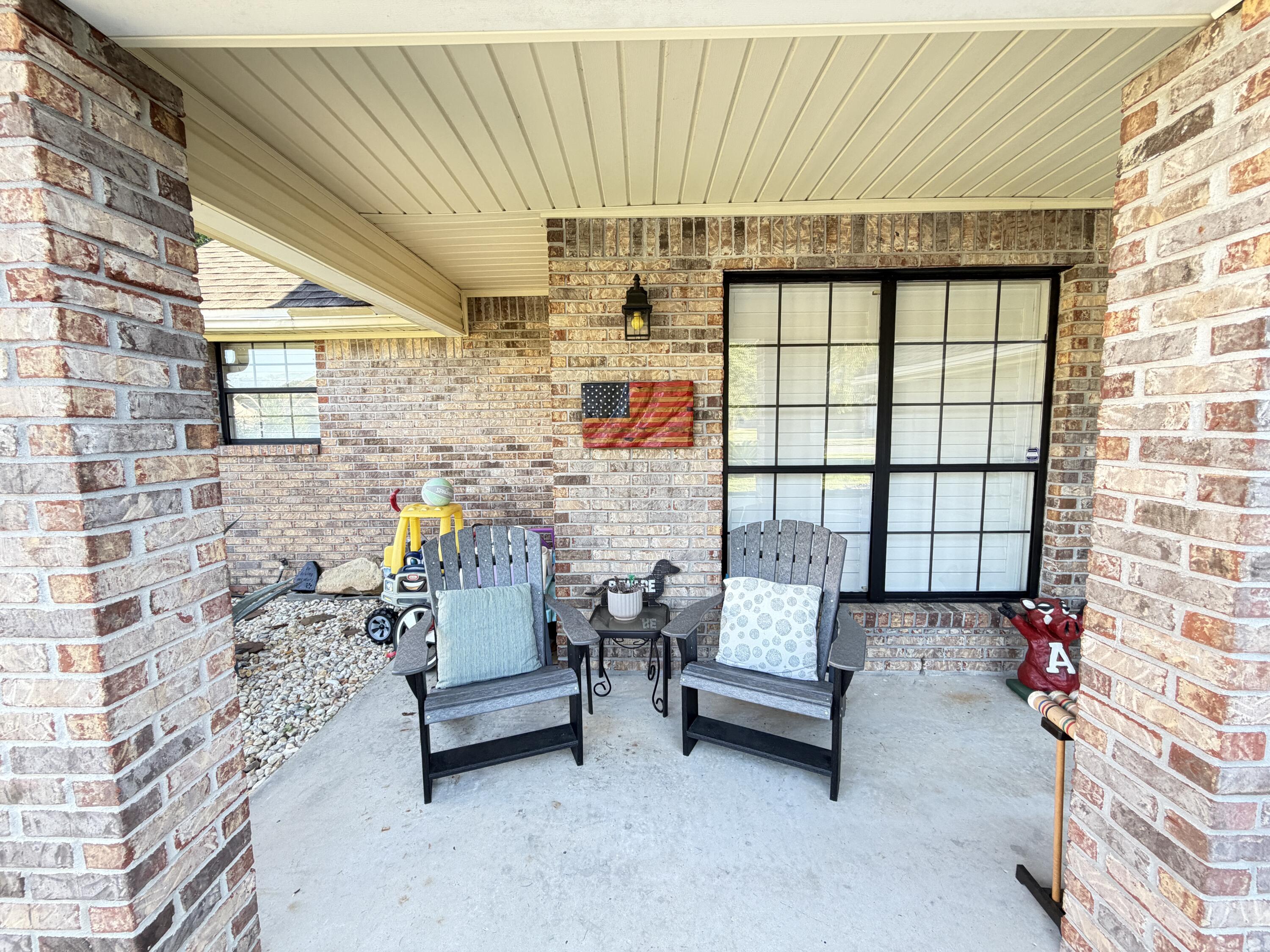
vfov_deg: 85.7
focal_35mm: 14
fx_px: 514
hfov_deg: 102.1
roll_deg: +0.5
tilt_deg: -5.7
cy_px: 476
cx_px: 635
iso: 200
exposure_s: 1/121
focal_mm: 2.22
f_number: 2.2
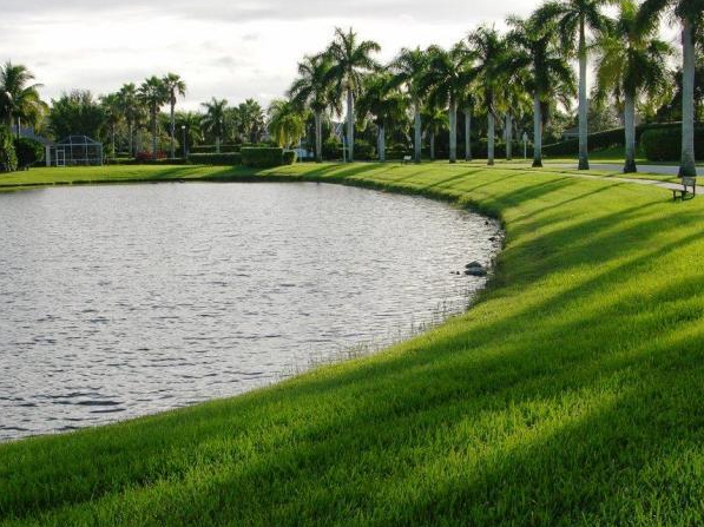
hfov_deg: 32.1
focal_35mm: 60
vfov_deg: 24.4
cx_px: 279
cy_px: 293
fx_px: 1220
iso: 50
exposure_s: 1/180
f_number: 5.6
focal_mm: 8.9
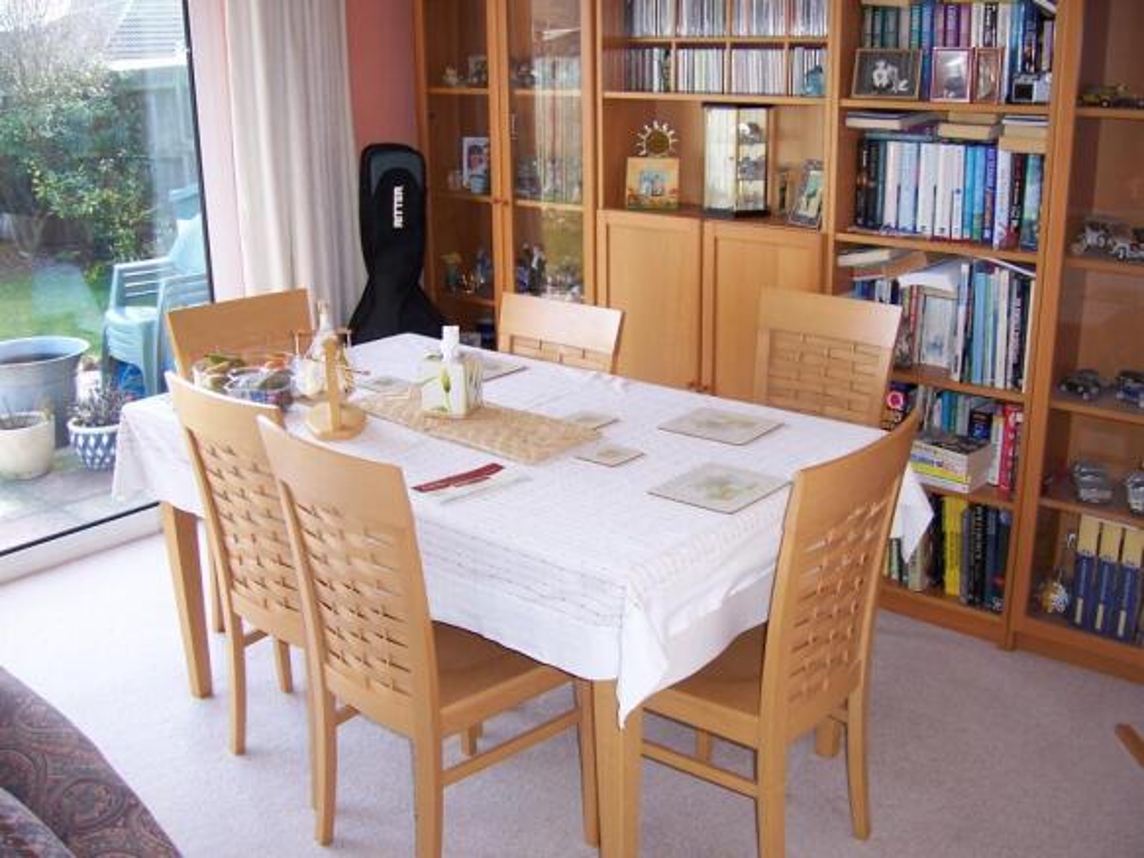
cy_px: 429
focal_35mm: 36
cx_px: 572
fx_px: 1189
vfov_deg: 39.6
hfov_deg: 51.4
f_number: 3
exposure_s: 1/60
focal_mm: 6
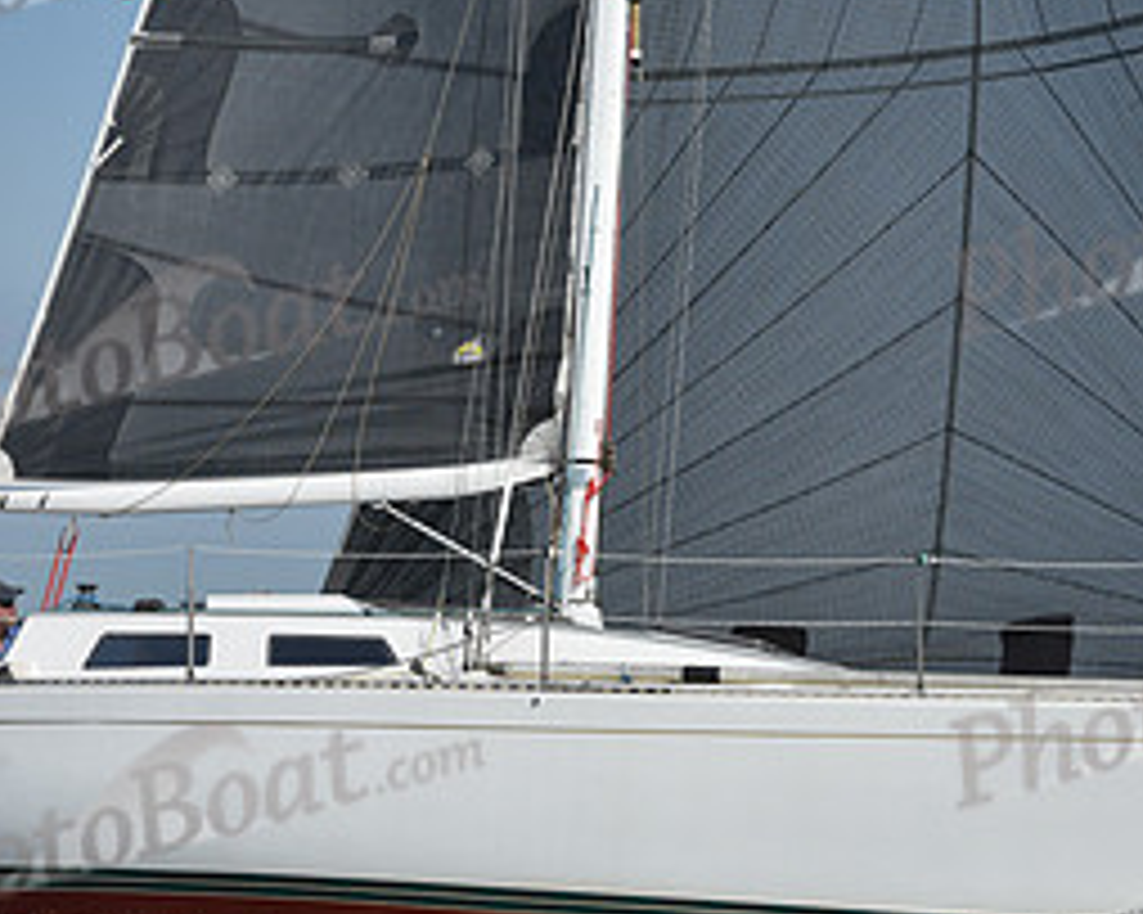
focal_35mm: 150
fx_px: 5072
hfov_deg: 12.8
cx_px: 720
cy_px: 520
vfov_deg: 10.3
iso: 320
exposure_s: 1/1250
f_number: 10
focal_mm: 70
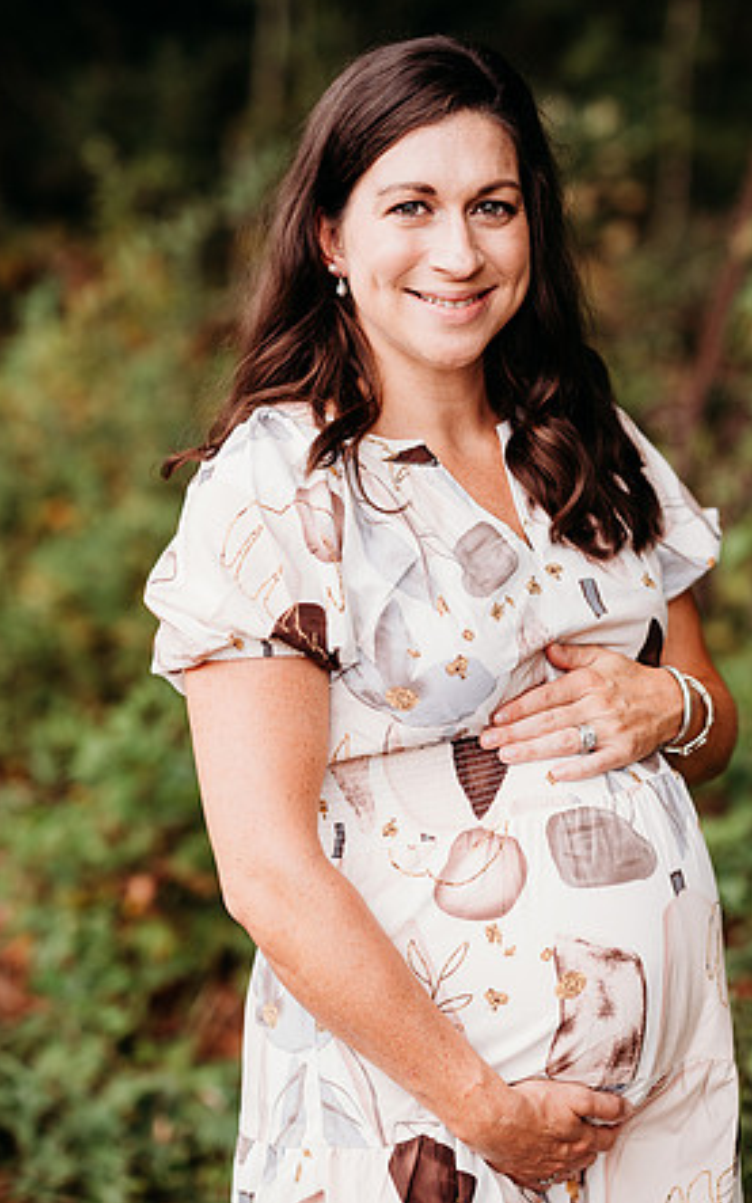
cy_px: 597
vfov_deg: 23.5
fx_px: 2885
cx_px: 402
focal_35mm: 88
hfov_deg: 14.9
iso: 320
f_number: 2.5
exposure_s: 1/200
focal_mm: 85
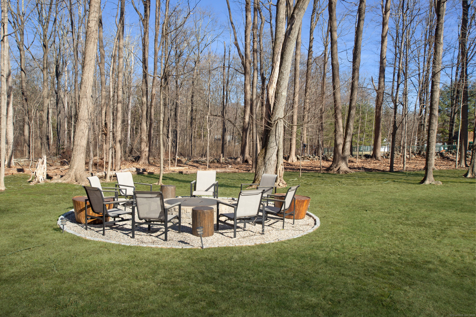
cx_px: 238
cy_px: 158
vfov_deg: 37.9
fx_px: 463
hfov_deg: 54.4
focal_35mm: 35
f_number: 7.1
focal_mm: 35
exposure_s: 1/200
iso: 100
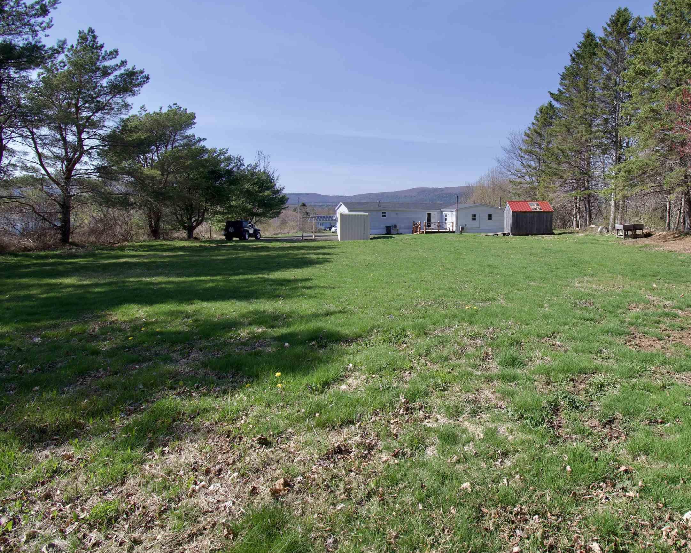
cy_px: 232
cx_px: 435
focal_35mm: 20
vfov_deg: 67.7
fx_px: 409
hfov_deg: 78.8
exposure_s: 1/320
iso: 100
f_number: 9
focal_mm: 10
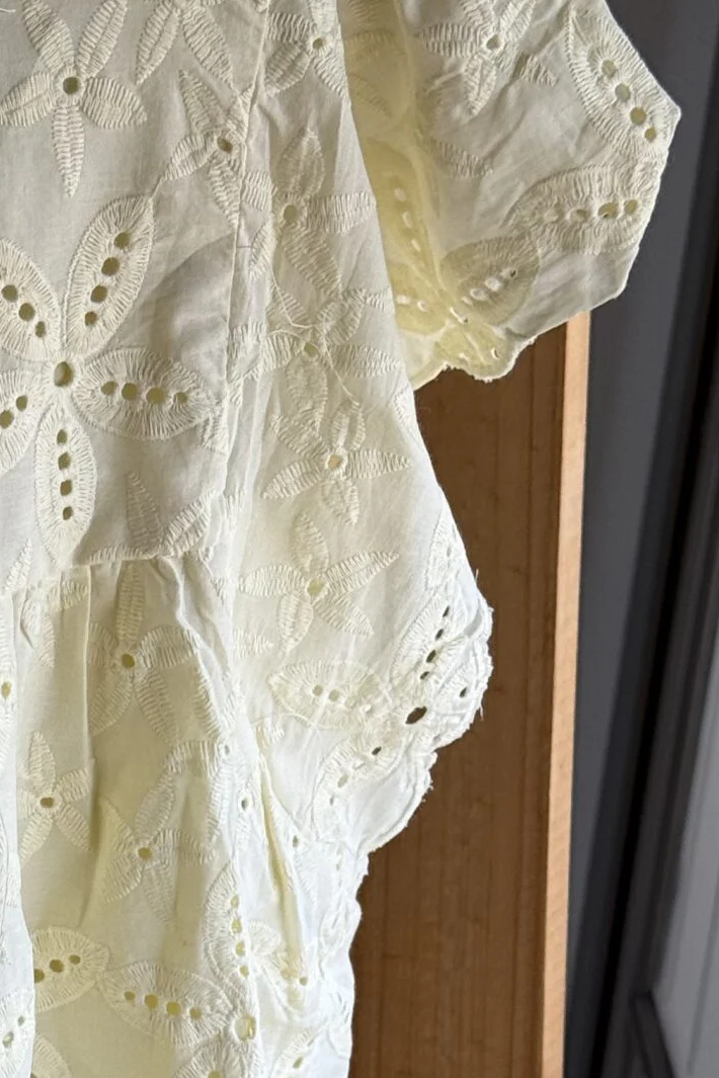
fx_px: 3595
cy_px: 916
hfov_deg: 11.2
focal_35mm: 120
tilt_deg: -23.4
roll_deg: -3.1
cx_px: -192
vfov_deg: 16.9
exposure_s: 1/364
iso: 64
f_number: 1.78
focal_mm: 6.76
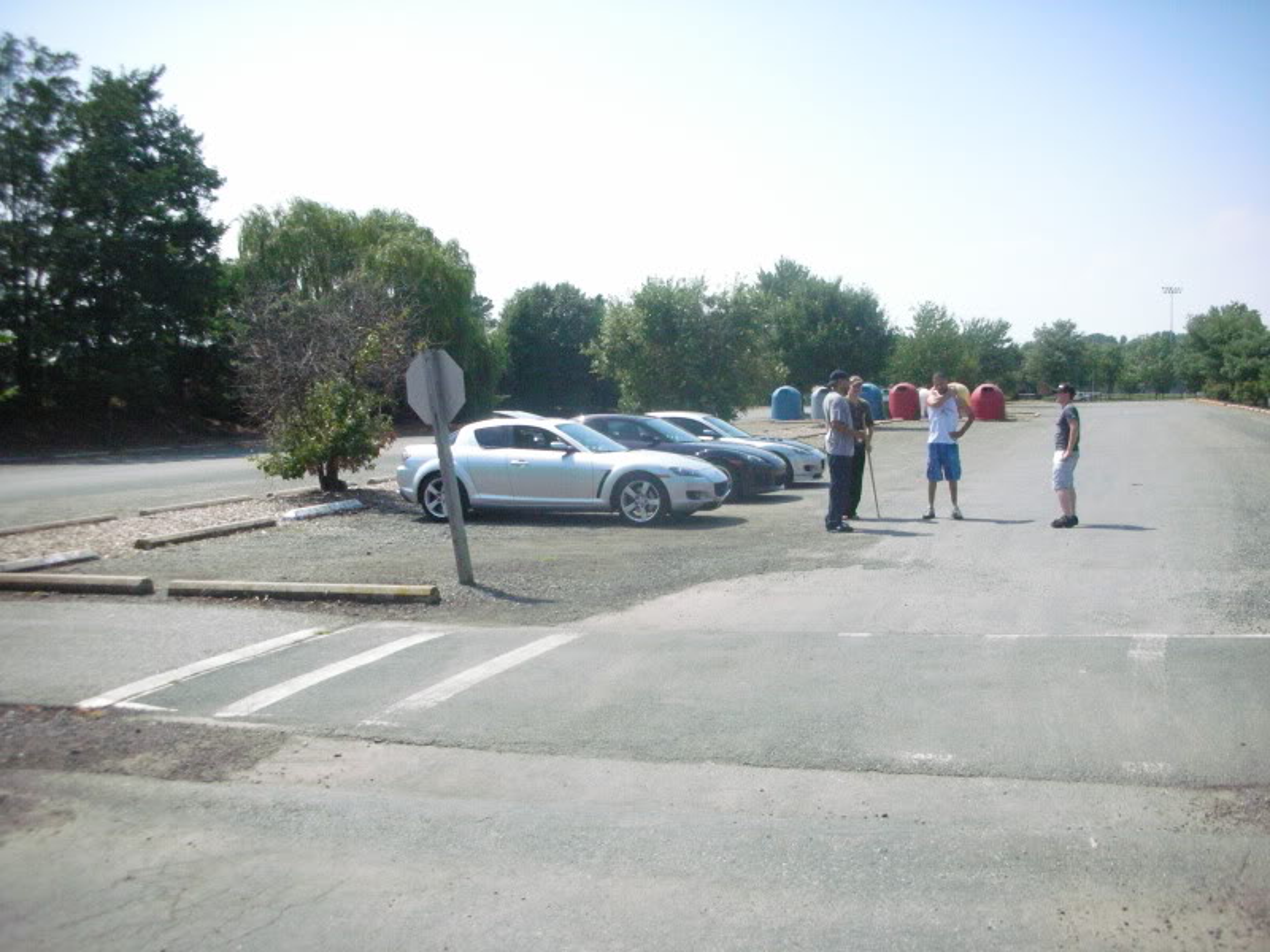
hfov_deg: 52.6
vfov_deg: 40.7
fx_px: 1284
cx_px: 635
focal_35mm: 35
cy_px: 476
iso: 400
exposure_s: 1/500
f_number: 8.5
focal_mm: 5.8
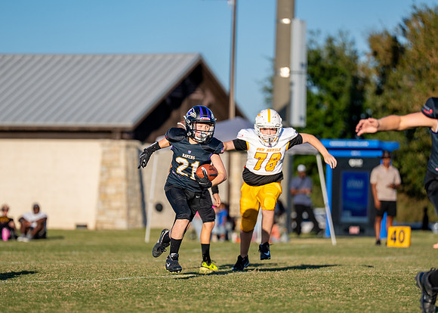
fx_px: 3018
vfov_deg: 5.9
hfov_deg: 8.3
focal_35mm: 243
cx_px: 205
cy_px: 173
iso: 160
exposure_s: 1/3200
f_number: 2.8
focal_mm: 200
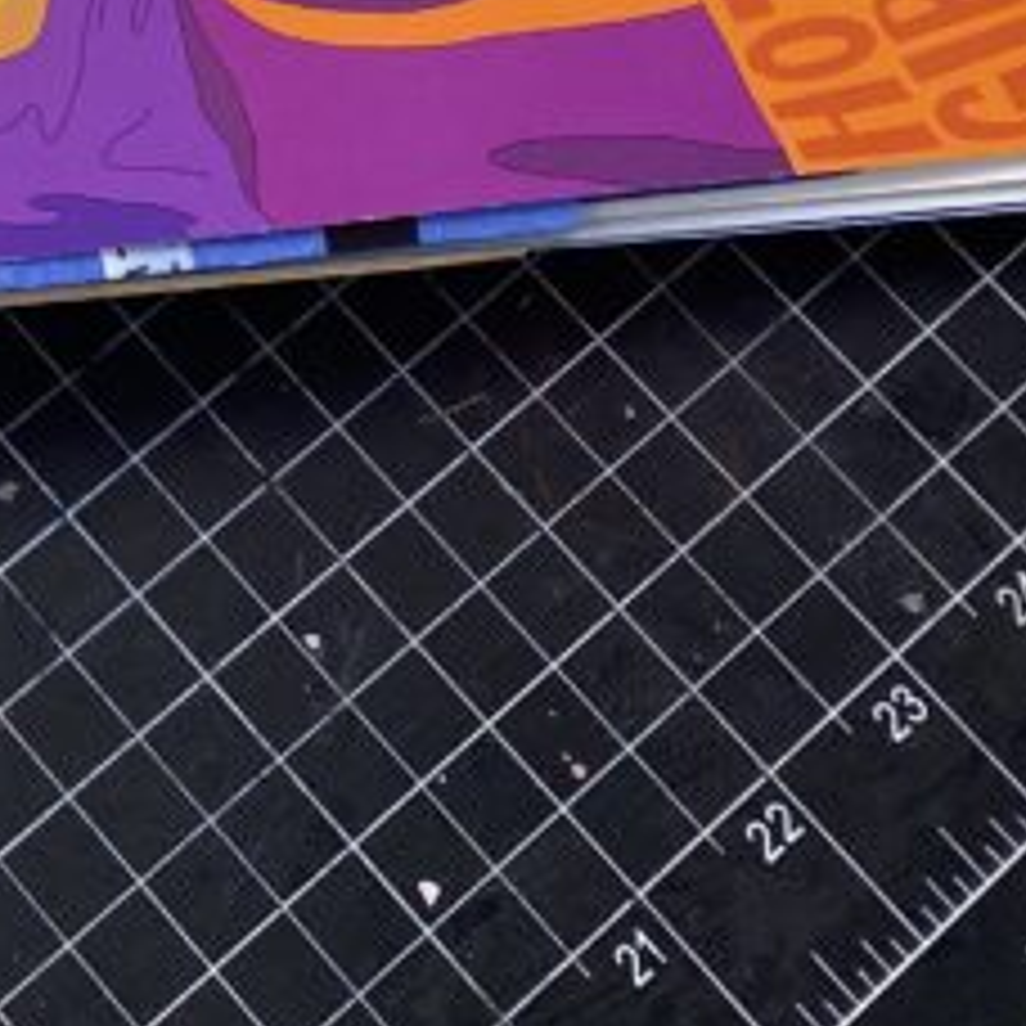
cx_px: -1246
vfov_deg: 16.1
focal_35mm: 103
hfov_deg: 13.5
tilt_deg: -63.6
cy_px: -292
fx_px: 3454
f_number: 1.8
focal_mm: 4.25
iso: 100
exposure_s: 1/120
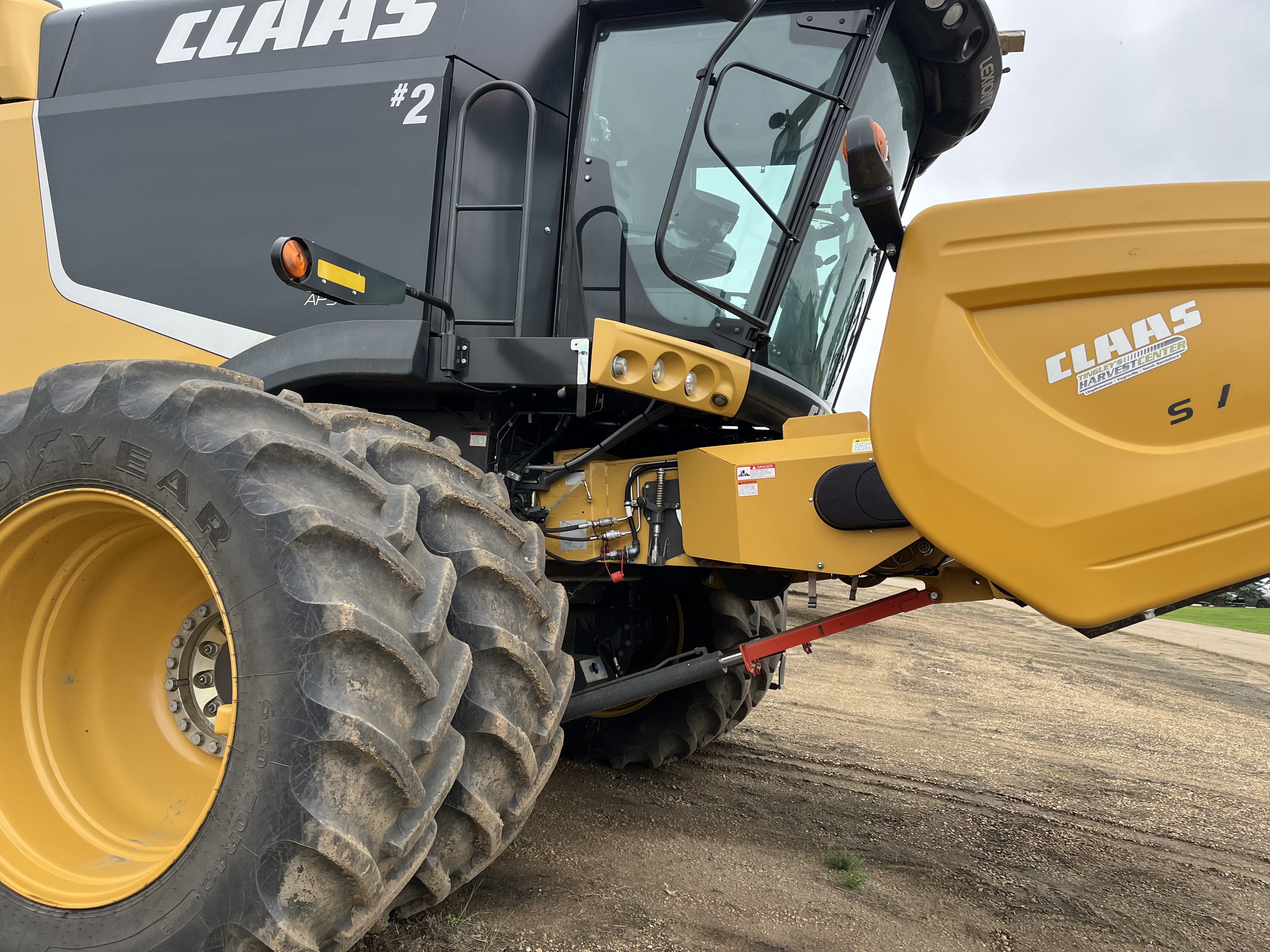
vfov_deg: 53.1
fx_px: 954
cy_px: 476
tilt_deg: +2.7
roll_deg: -6.0
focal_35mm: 26
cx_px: 635
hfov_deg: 67.3
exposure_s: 1/275
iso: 40
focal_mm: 5.1
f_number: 1.6
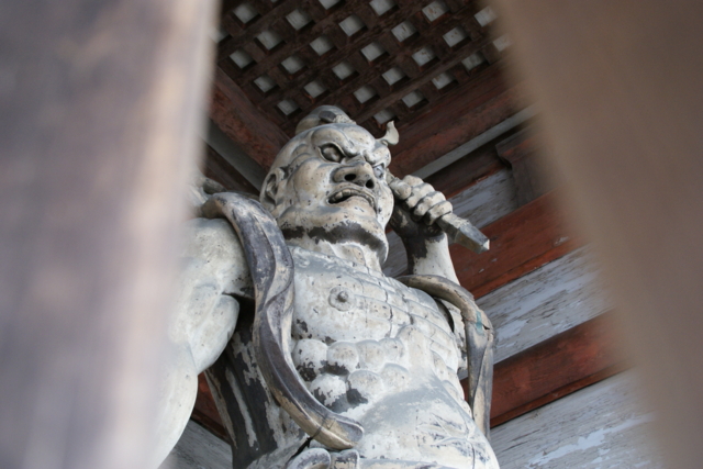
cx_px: 352
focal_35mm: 45
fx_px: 879
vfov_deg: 29.9
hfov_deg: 43.6
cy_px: 234
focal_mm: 30
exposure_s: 1/40
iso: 400
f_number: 5.6
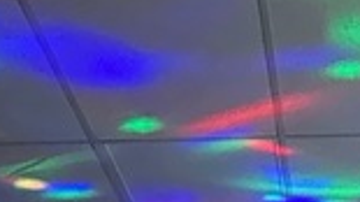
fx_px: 1651
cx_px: 339
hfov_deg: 12.3
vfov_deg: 5.9
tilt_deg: -11.0
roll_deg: +1.1
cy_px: 815
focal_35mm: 173
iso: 1250
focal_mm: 6.76
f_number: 1.78
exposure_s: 1/30
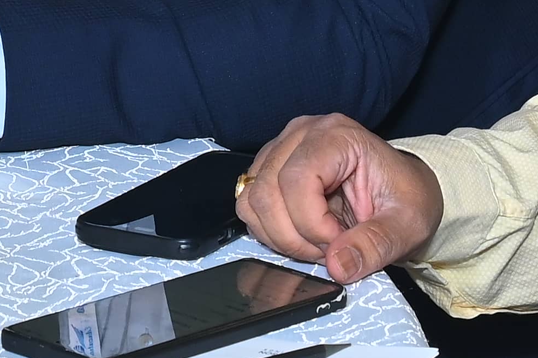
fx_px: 4032
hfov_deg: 7.6
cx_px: 206
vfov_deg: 5.0
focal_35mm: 270
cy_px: -388
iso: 800
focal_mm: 44
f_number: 8
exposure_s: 1/160
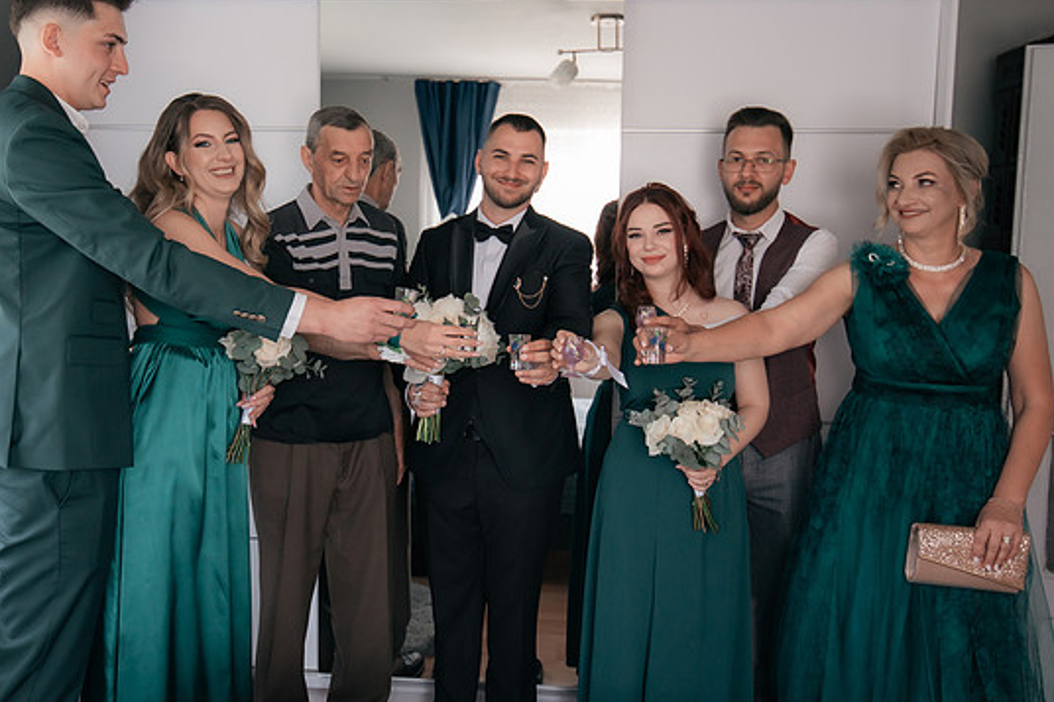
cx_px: 428
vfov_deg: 38.9
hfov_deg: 55.4
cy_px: 336
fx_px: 995
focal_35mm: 34
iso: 1250
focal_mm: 24
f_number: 2.8
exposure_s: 1/250
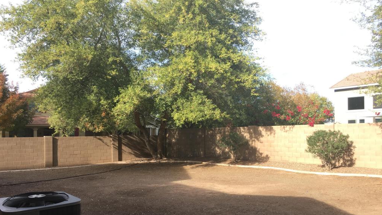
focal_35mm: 32
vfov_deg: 36.5
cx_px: 189
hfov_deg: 61.0
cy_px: 133
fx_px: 324
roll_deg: +1.0
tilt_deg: +0.1
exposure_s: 1/388
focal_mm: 4.15
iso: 25
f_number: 2.2
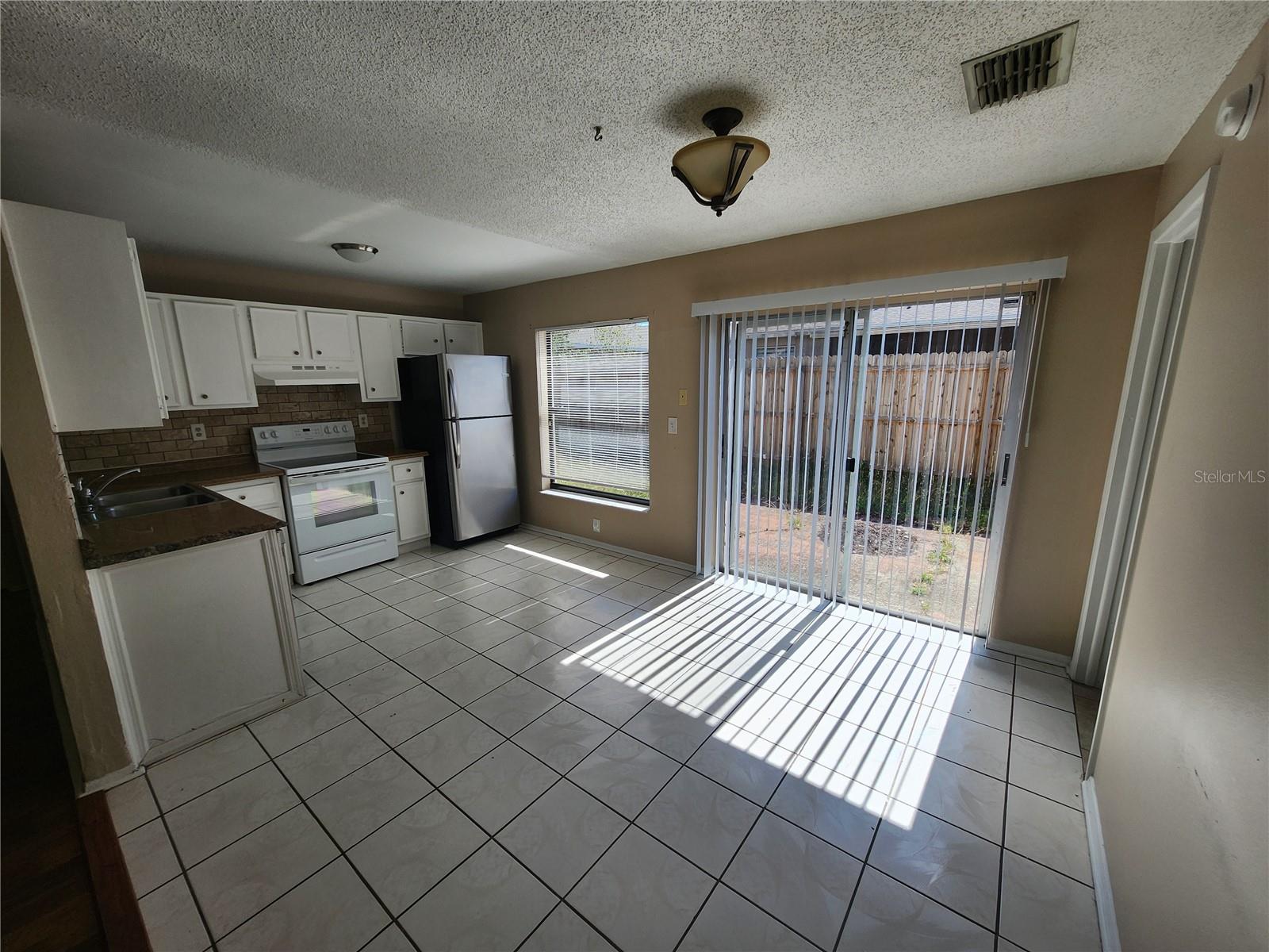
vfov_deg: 89.9
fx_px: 477
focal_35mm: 13
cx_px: 634
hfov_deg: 106.2
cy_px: 476
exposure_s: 1/675
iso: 32
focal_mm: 1.74
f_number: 2.2
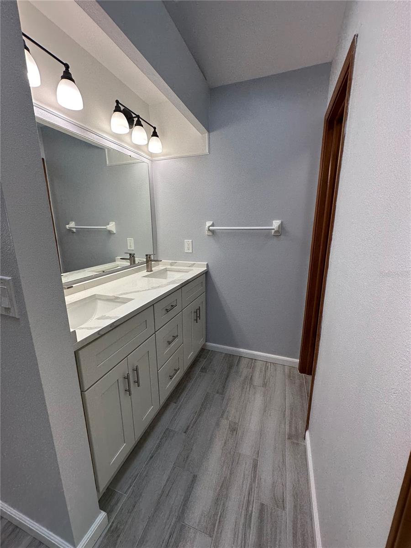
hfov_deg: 85.7
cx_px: 206
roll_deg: +0.1
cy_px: 274
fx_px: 222
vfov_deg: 102.1
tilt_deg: -12.8
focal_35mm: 14
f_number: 2.2
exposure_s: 1/120
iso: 50
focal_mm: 2.22
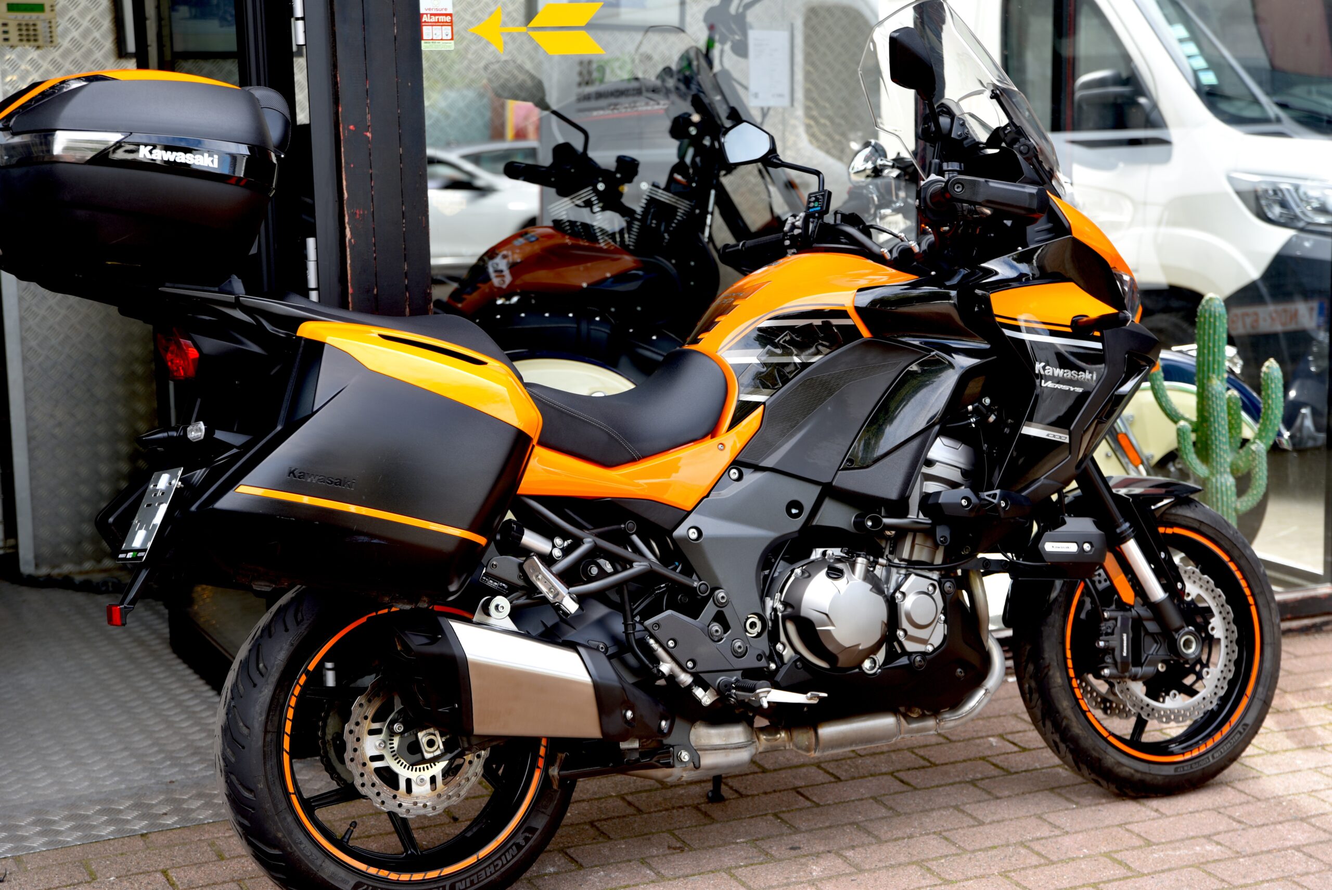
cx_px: 666
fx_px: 2295
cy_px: 445
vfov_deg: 21.9
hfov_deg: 32.4
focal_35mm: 62
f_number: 4.5
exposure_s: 1/80
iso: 100
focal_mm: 62
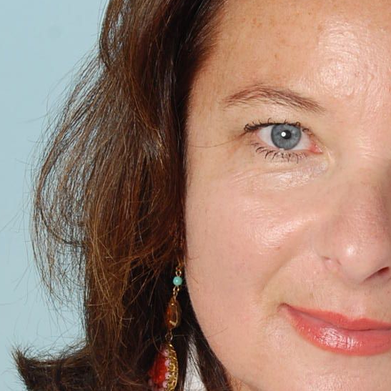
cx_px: 377
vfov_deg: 8.0
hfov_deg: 8.0
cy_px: 410
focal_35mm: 217
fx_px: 2773
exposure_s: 1/90
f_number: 13
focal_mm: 48
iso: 200
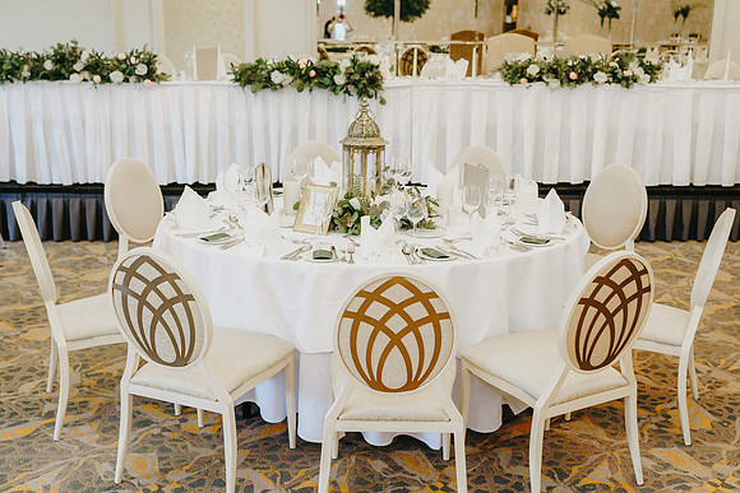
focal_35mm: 43
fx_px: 879
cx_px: 377
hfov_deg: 45.7
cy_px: 246
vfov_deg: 31.4
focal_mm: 35
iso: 800
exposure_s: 1/200
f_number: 2.8
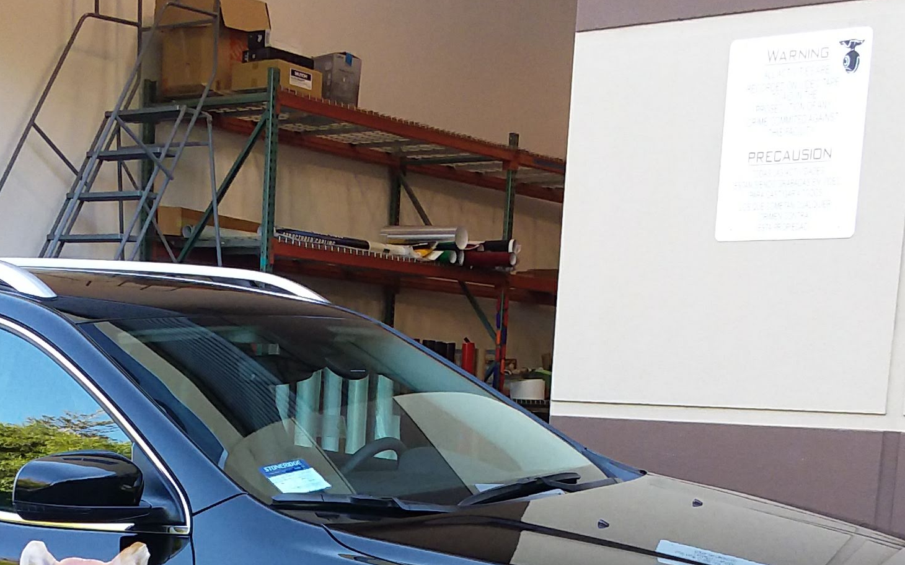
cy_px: 593
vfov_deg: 19.6
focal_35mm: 64
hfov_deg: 31.9
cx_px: 351
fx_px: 1578
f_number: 1.9
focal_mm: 2.91
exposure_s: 1/120
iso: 80
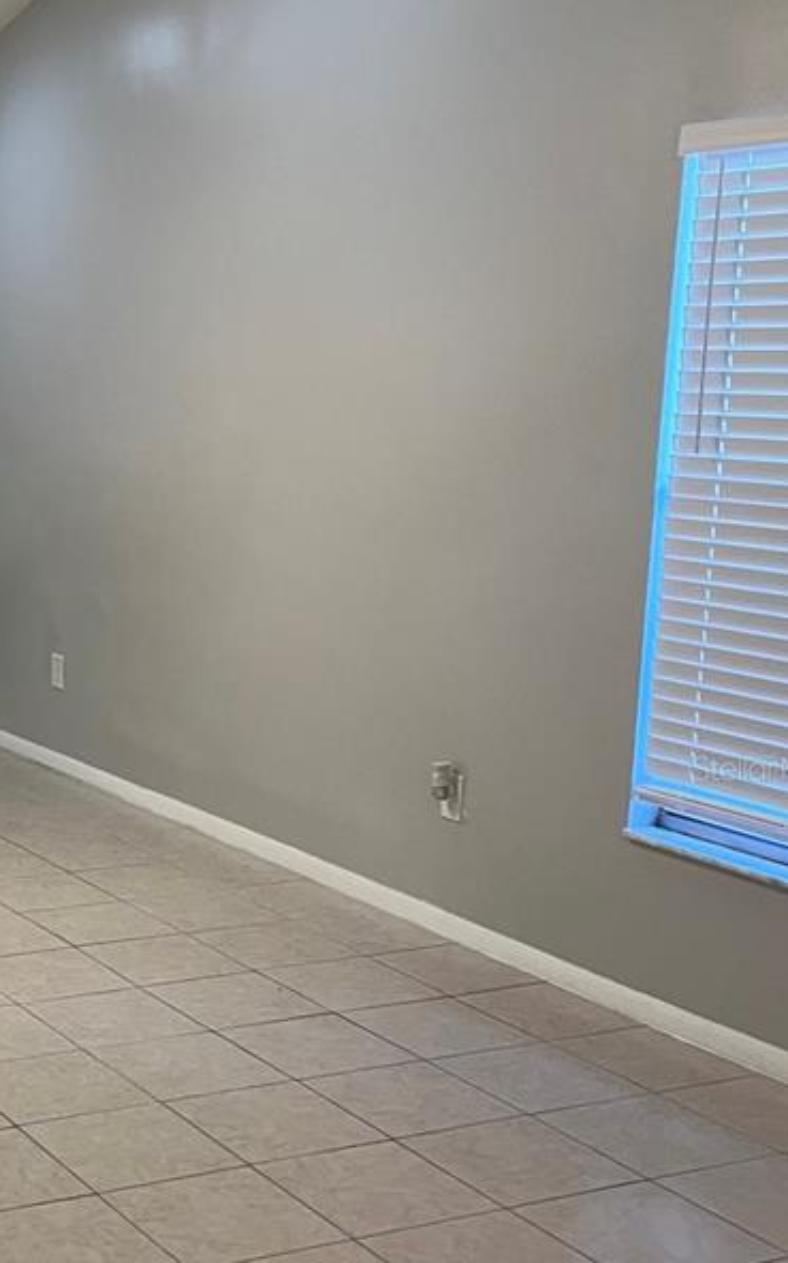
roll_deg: +1.6
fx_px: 1926
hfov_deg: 21.7
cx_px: -117
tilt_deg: -10.8
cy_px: 767
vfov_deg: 36.1
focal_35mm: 56
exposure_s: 1/60
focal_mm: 5.1
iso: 100
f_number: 1.6
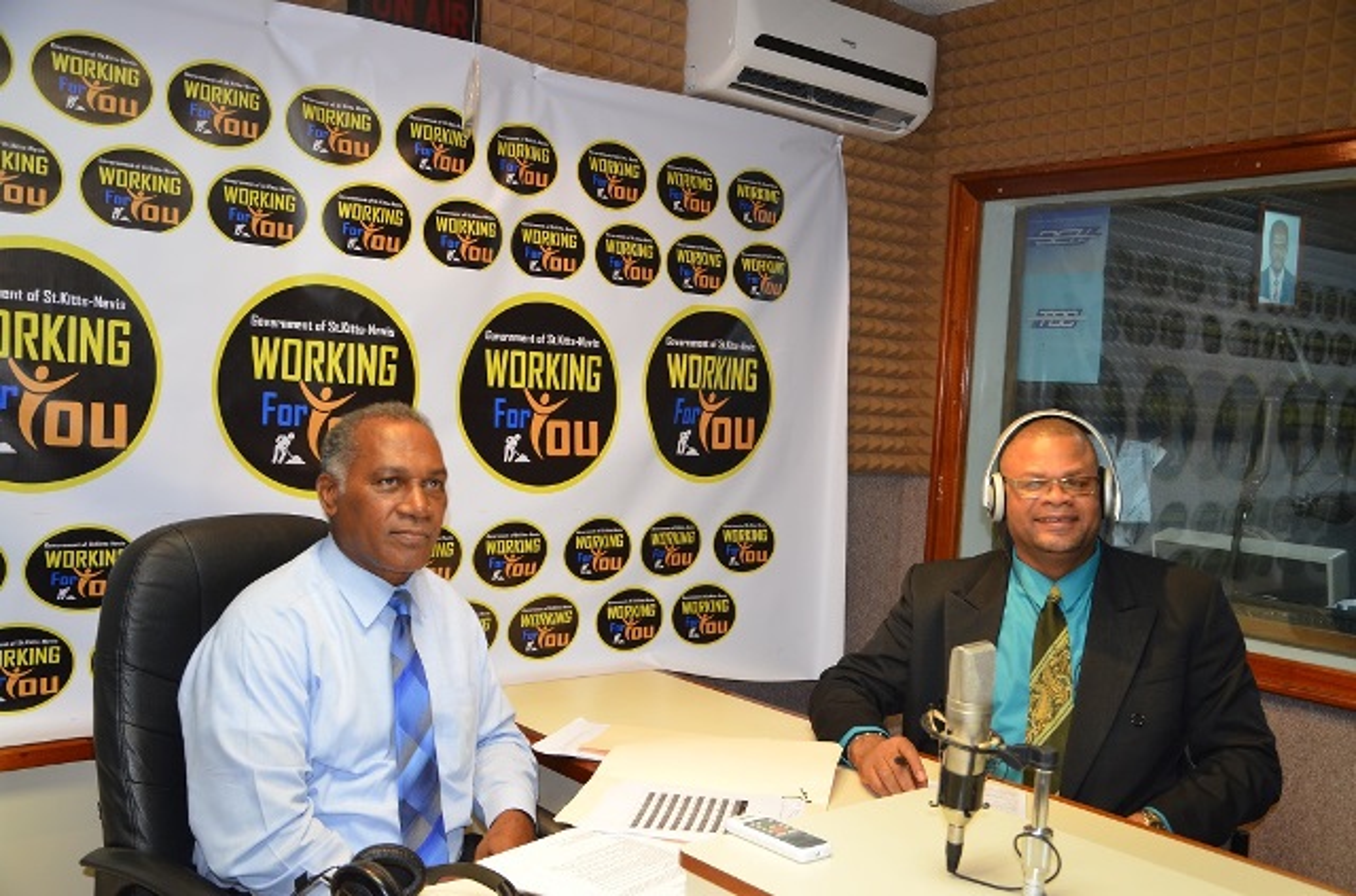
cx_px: 678
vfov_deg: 36.7
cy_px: 448
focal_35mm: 36
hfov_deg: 53.3
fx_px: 1352
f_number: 3.8
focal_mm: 24
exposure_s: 1/60
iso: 800
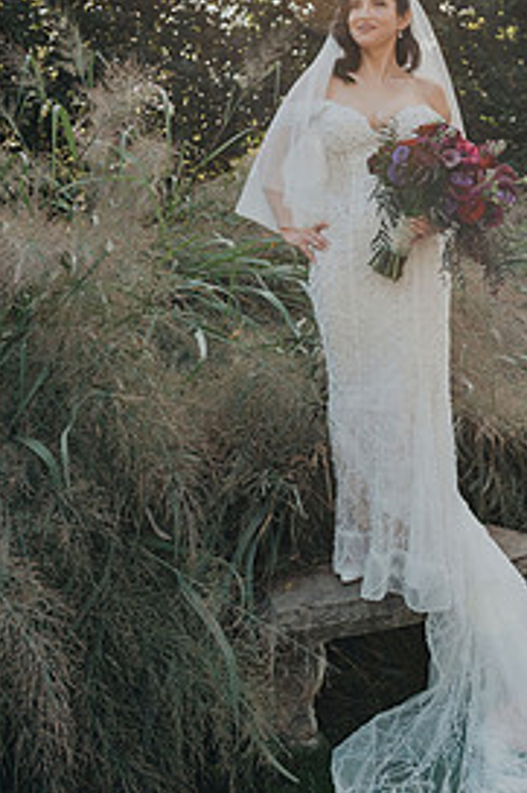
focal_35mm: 48
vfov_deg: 40.5
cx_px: 405
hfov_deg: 27.6
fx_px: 1055
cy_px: 254
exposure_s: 1/640
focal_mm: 29
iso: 400
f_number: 4
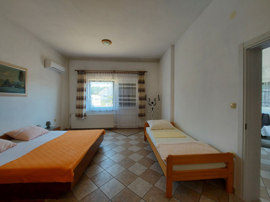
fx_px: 101
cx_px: 135
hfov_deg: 106.2
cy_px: 101
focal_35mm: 13
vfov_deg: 89.9
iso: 64
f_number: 2.2
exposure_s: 1/50
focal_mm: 1.74
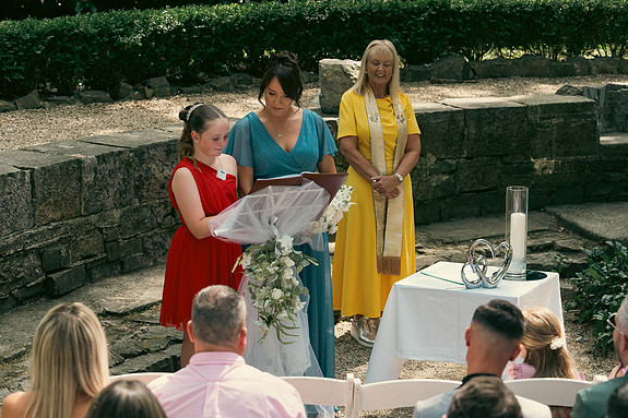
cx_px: 316
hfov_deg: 19.3
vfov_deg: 12.9
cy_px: 210
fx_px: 1848
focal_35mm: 106
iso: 320
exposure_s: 1/320
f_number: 3.5
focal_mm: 70
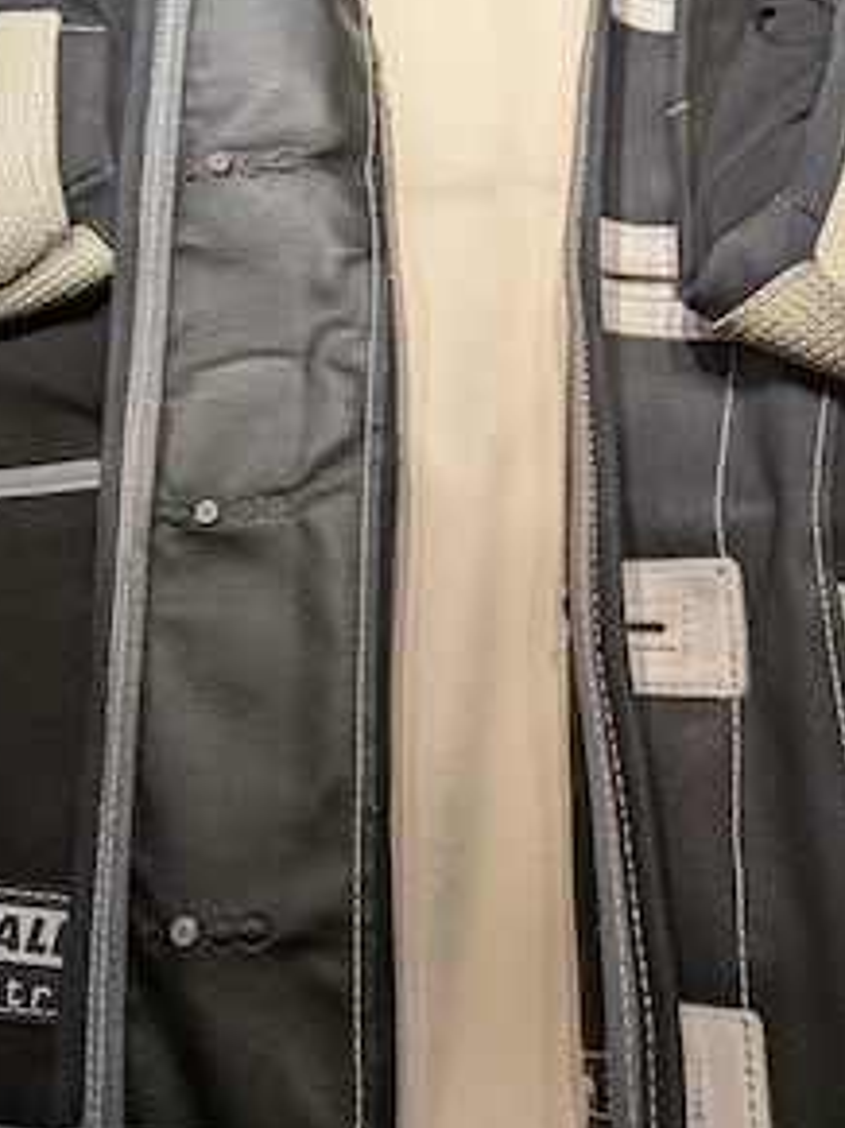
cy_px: 496
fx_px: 1075
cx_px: 271
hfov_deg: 42.3
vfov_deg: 55.2
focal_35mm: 33
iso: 41
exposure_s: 1/100
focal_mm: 4.53
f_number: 1.7
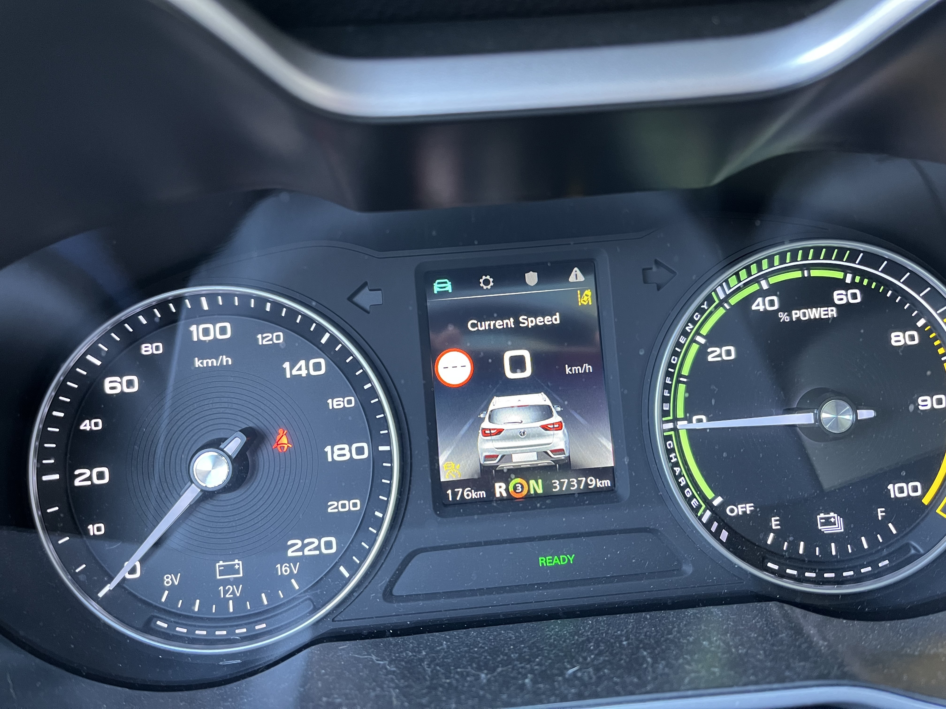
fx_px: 711
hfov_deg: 67.3
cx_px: 473
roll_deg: +4.8
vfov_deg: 53.1
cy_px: 354
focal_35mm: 26
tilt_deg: -24.3
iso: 400
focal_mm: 5.1
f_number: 1.6
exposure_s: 1/60
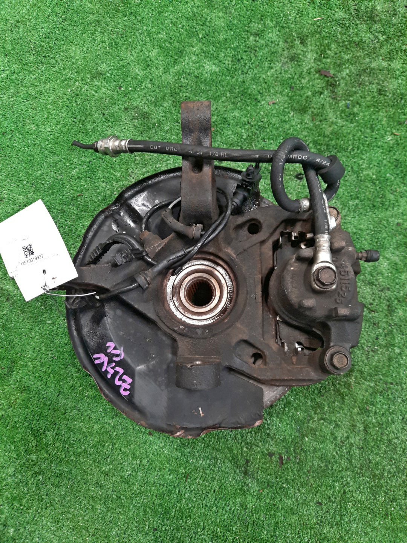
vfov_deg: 69.4
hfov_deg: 54.9
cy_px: 272
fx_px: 392
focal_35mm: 25
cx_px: 204
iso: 331
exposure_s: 1/25
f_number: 2
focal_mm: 4.6
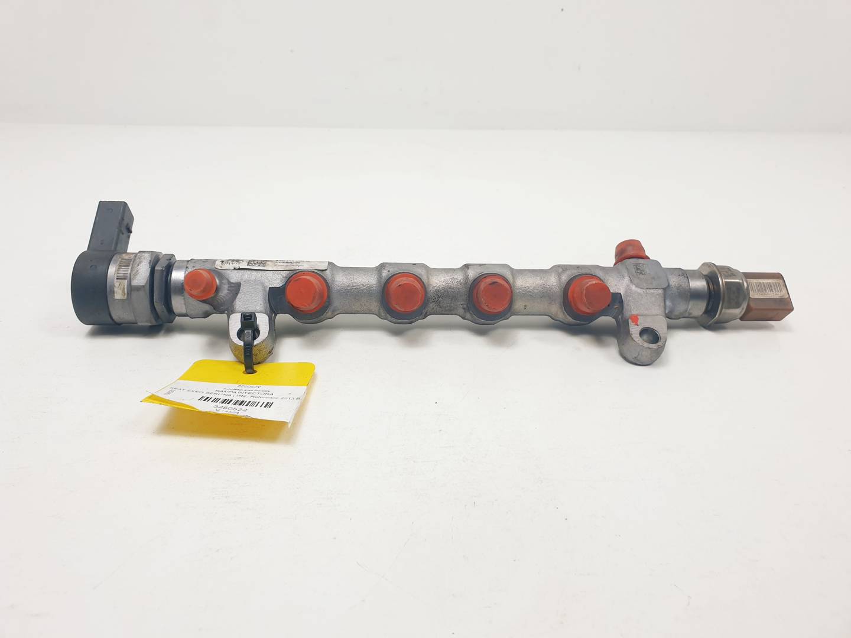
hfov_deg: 67.3
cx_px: 426
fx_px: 639
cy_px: 319
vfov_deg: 53.1
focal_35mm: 26
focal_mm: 4.3
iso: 50
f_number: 2.4
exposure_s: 1/334
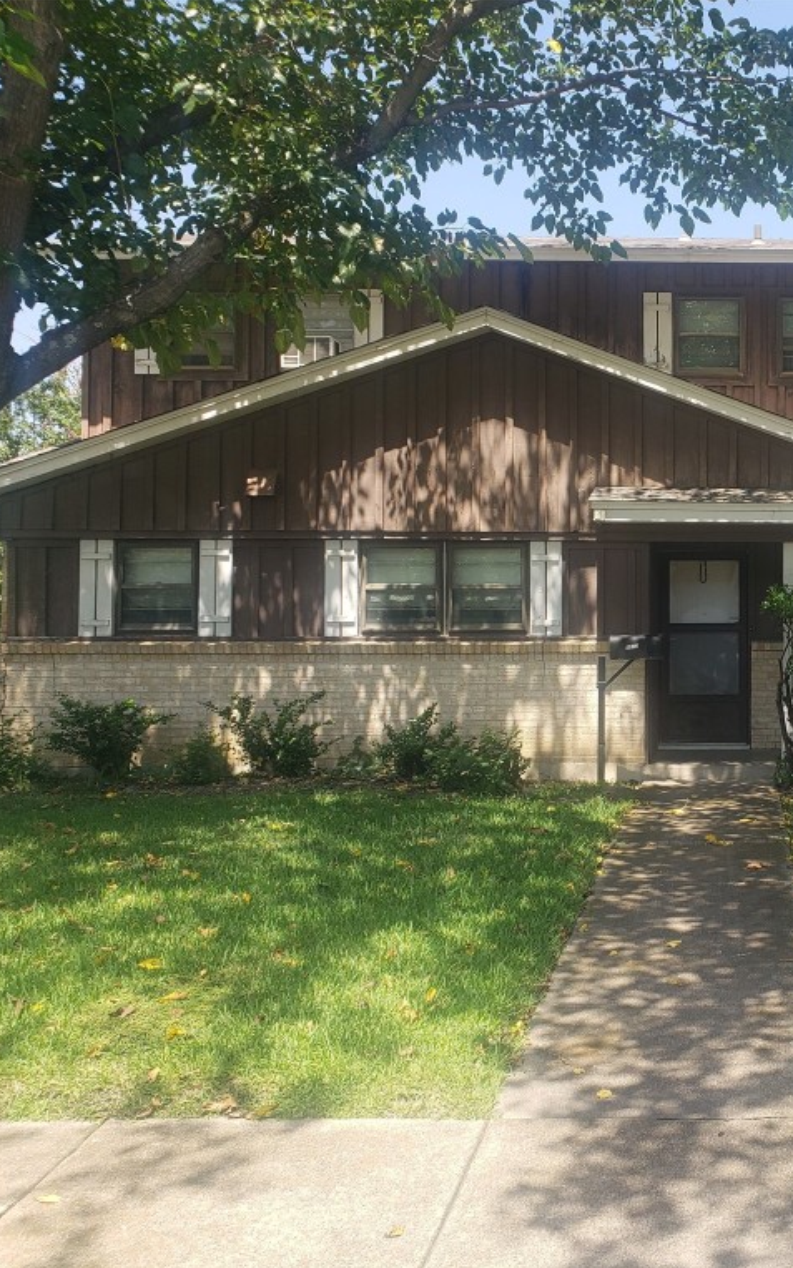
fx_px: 1279
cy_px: 636
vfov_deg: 52.7
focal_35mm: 37
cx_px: 760
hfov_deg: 32.2
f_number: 2.4
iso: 50
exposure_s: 1/439
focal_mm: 4.3
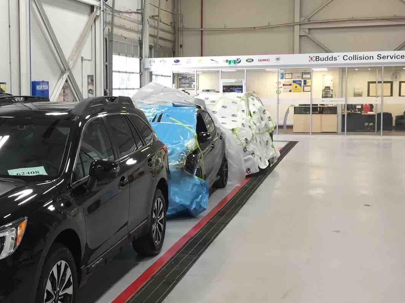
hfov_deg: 33.7
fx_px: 655
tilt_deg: -4.5
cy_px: 131
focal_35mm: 56
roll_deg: -0.5
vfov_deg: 26.1
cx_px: 103
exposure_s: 1/40
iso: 32
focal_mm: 4.15
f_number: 2.2
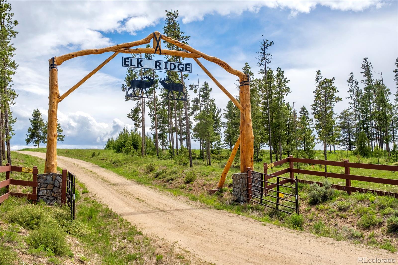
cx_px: 199
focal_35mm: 37
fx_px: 409
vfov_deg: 35.9
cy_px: 132
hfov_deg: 51.9
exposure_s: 1/4000
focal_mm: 24.7
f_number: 4
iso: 500
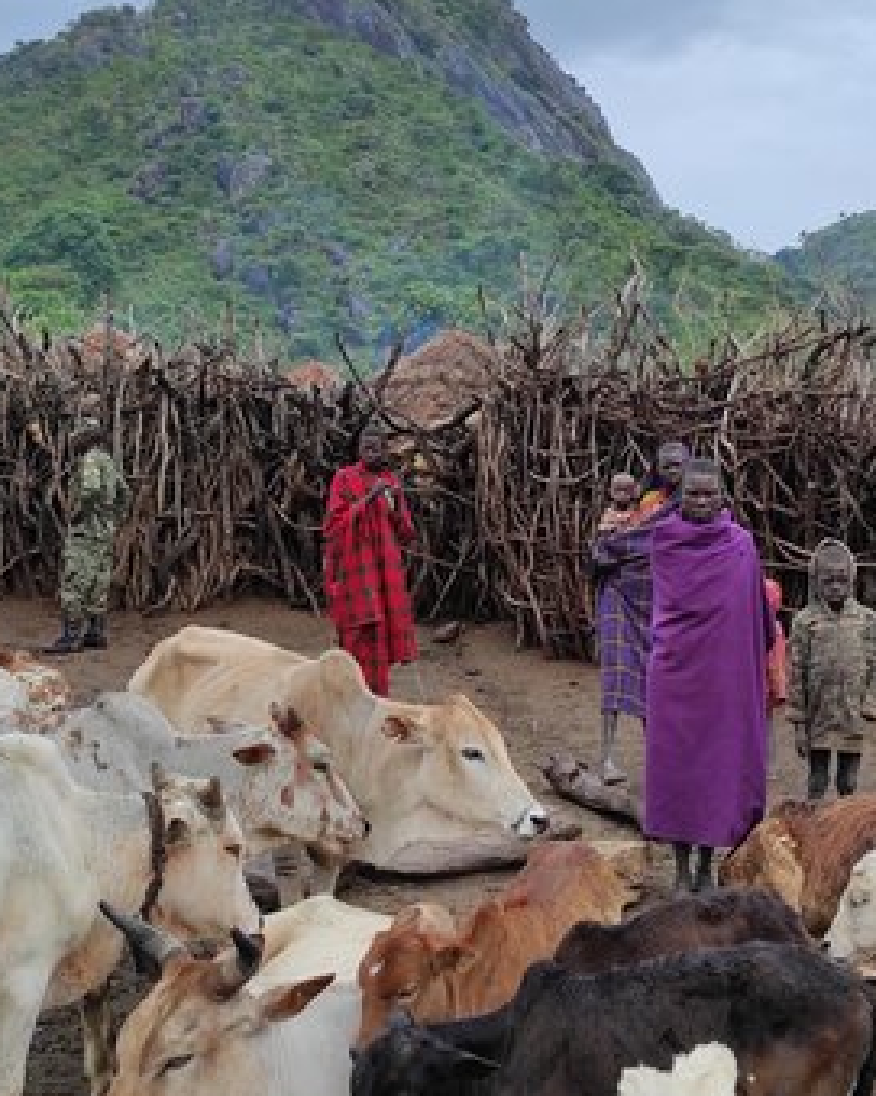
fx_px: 1491
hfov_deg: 32.6
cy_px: 613
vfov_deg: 40.3
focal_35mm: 46
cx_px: 527
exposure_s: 1/1307
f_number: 1.89
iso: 100
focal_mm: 5.43
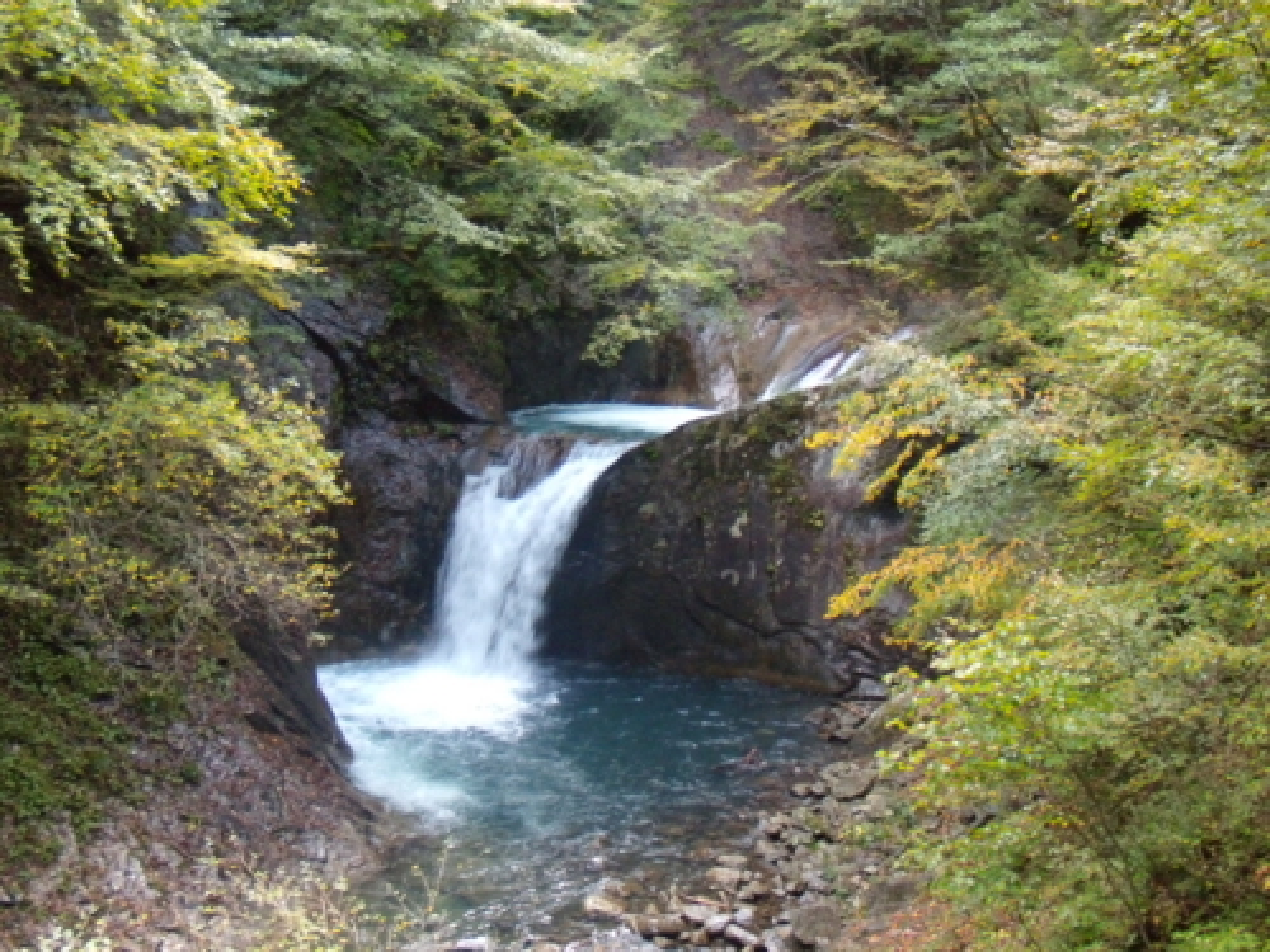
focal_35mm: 42
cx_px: 635
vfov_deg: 34.3
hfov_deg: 44.8
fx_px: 1541
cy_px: 476
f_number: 3.7
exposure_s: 1/30
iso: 400
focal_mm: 7.5
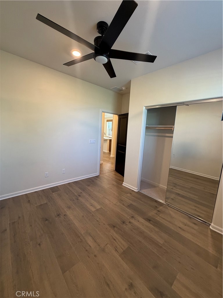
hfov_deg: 85.7
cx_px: 112
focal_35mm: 14
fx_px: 120
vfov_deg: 102.1
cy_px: 149
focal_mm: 2.22
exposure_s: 1/120
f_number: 2.2
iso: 320
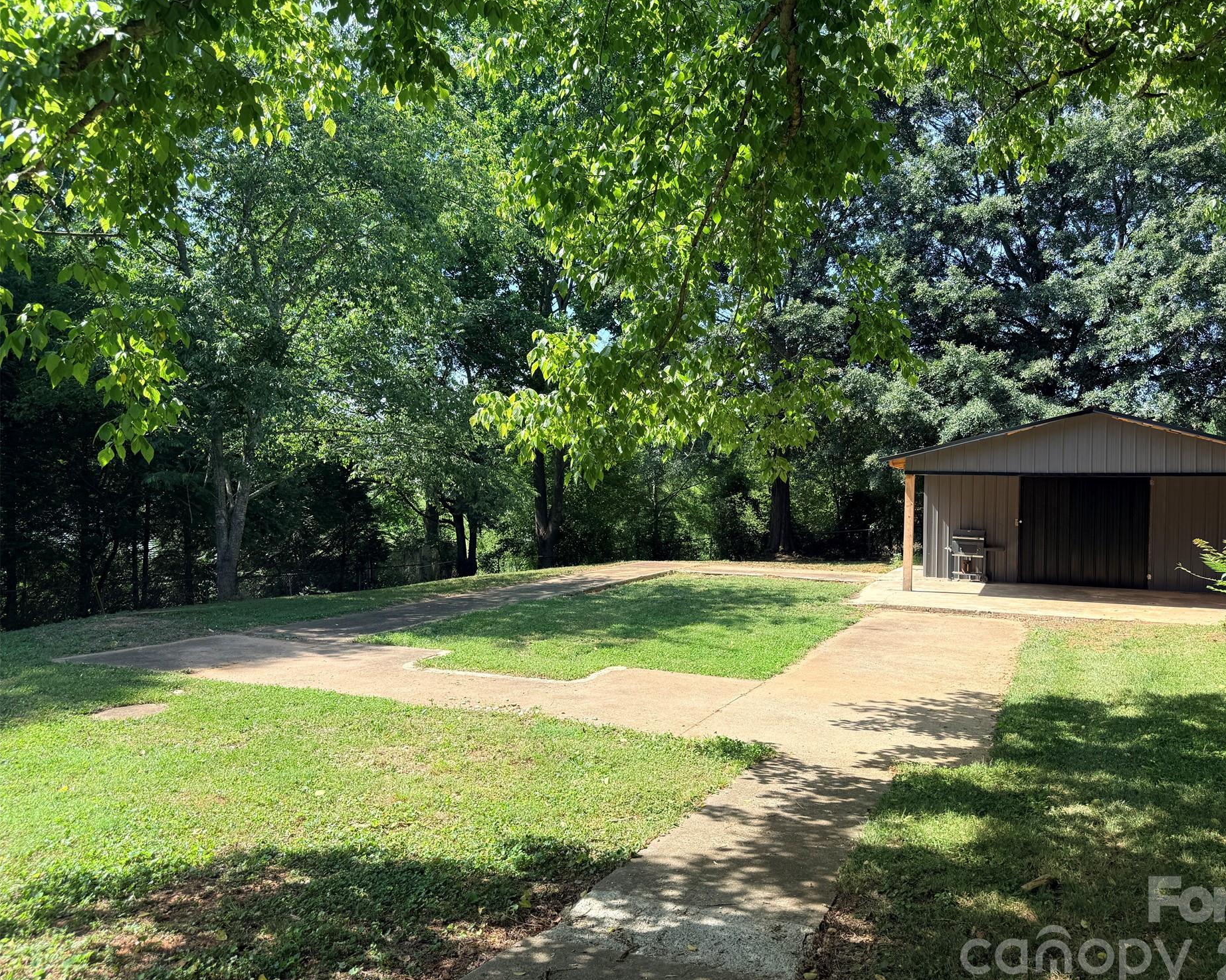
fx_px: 943
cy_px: 497
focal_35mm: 26
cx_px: 680
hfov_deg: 65.8
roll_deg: -1.0
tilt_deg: -0.2
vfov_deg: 54.9
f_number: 1.78
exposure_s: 1/1314
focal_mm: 6.76
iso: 80
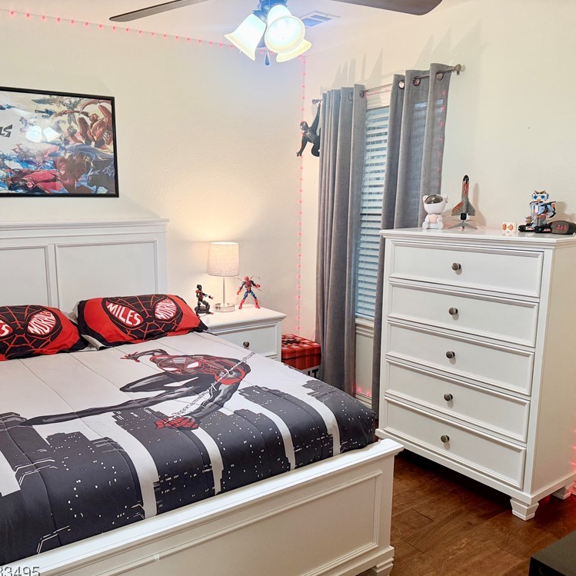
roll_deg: +0.4
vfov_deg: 55.6
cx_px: 218
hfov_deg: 55.0
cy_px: 294
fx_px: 546
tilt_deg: -9.0
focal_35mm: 29
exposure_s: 1/60
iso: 200
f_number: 1.78
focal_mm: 6.76
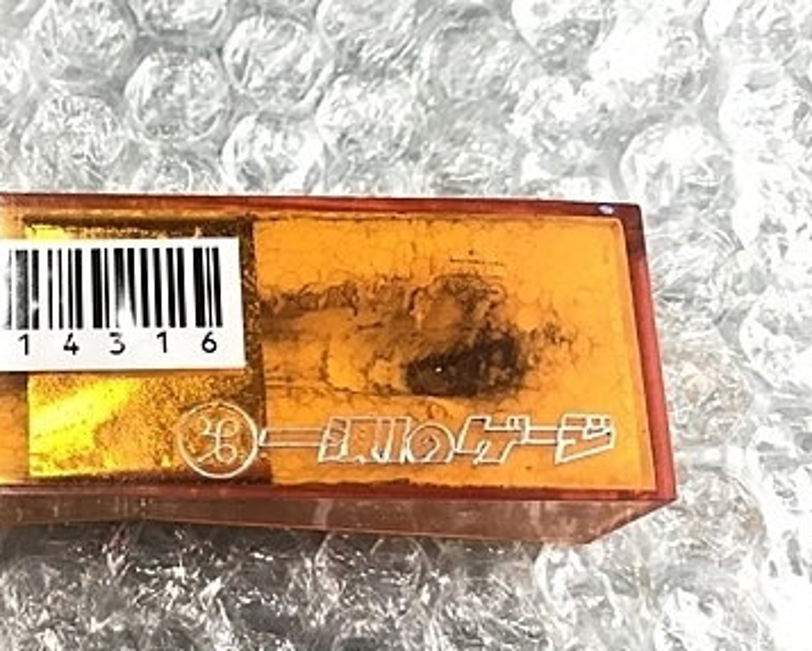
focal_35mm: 49
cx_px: 118
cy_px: 430
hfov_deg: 36.2
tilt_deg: -77.5
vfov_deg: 30.7
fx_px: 1178
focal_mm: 3.99
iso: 40
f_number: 1.8
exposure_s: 1/20
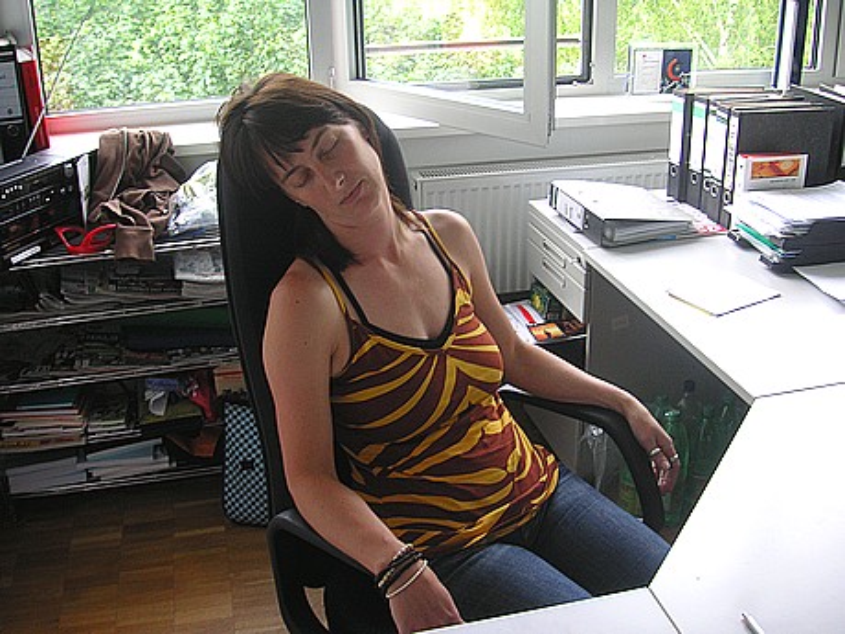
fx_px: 903
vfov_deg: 38.7
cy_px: 317
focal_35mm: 37
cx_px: 422
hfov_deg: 50.1
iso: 50
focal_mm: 6.1
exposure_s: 1/45
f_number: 2.8
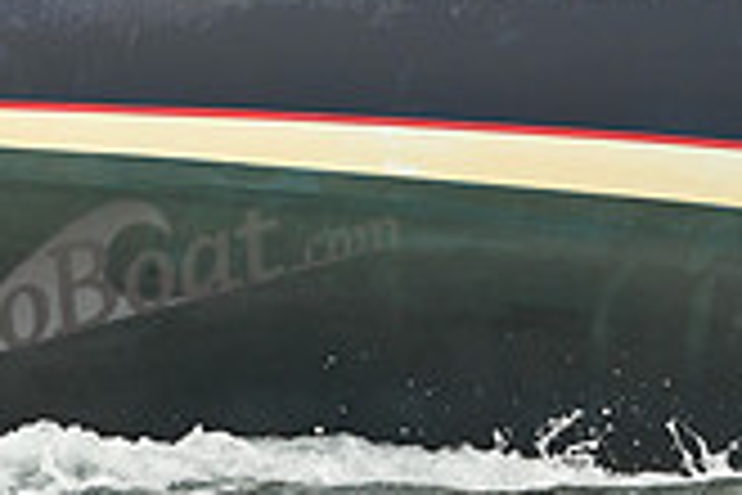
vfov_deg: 3.6
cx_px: -463
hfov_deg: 5.3
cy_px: 592
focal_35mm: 386
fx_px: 7955
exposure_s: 1/1250
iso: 320
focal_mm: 110
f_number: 13
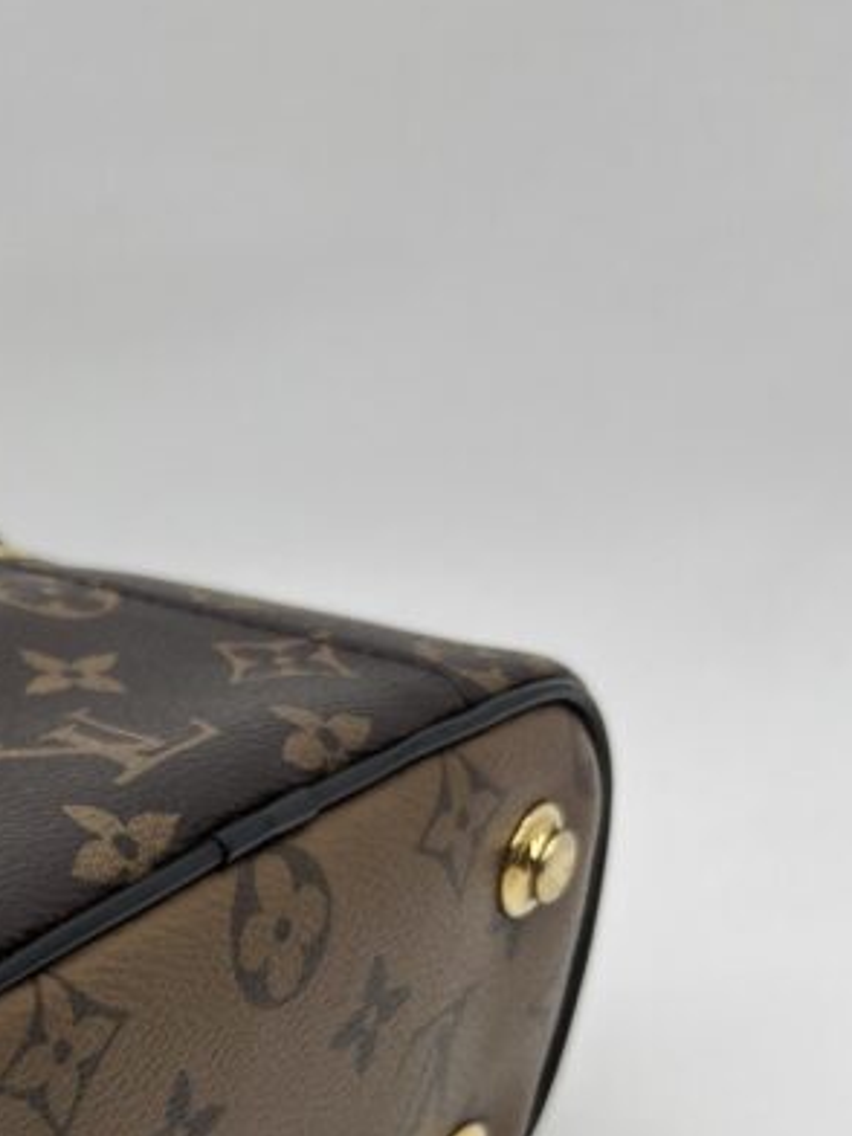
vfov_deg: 26.9
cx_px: -206
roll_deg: +0.6
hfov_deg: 20.1
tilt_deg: -33.9
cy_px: 1142
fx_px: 2232
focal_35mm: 68
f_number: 1.5
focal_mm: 5.7
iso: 40
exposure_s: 1/166
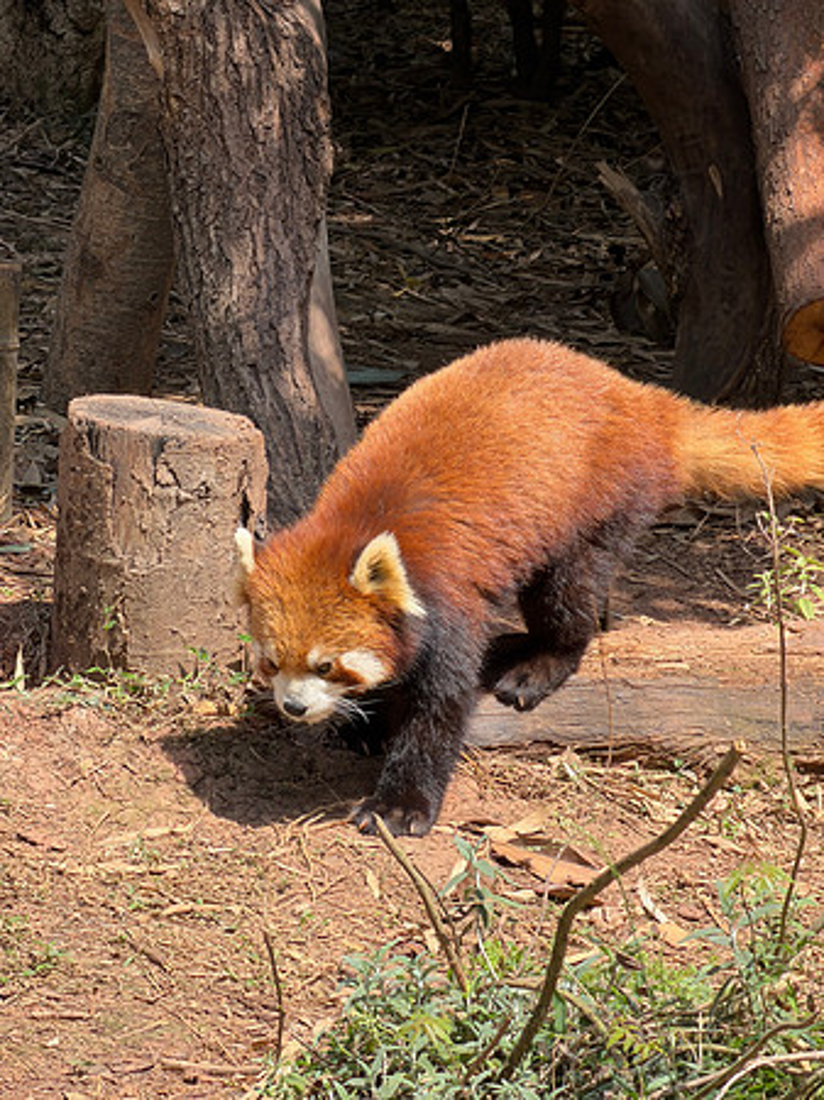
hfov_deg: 7.4
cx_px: 412
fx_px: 6354
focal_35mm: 200
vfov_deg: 9.9
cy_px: 550
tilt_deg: -11.2
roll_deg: +1.3
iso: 50
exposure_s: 1/404
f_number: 2.8
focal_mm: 16.89
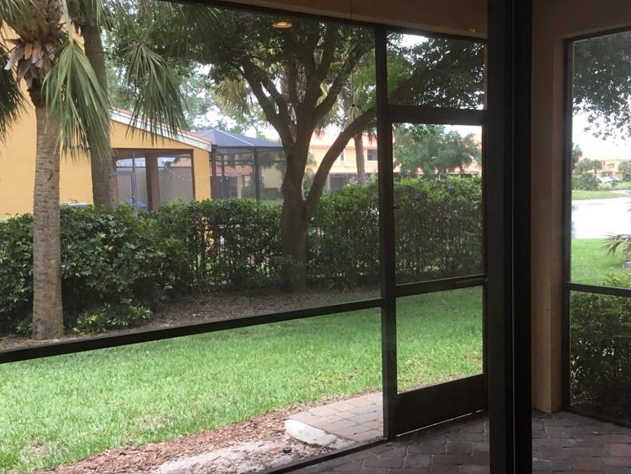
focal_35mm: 41
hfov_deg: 45.5
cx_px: 383
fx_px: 748
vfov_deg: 35.1
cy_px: 267
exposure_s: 1/120
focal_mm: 3.3
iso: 40
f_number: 2.4
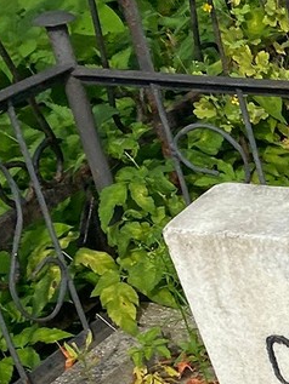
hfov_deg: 10.2
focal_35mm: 118
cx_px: 783
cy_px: 516
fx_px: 1313
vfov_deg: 15.8
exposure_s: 1/2268
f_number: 1.8
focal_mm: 4.25
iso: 32
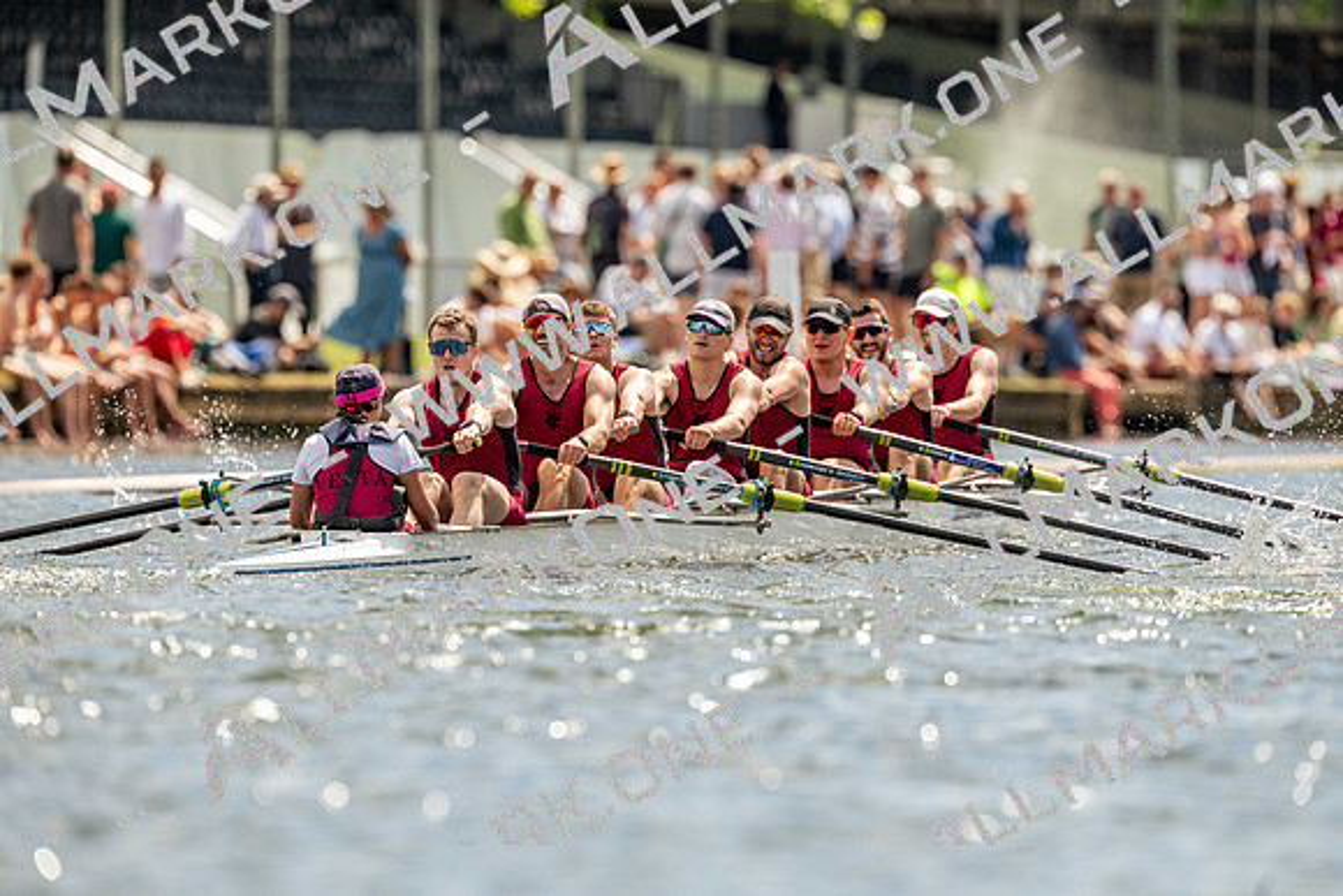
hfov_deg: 3.9
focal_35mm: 530
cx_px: 672
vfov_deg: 2.6
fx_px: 19783
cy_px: 448
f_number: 5.6
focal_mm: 530.2
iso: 400
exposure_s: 1/2500
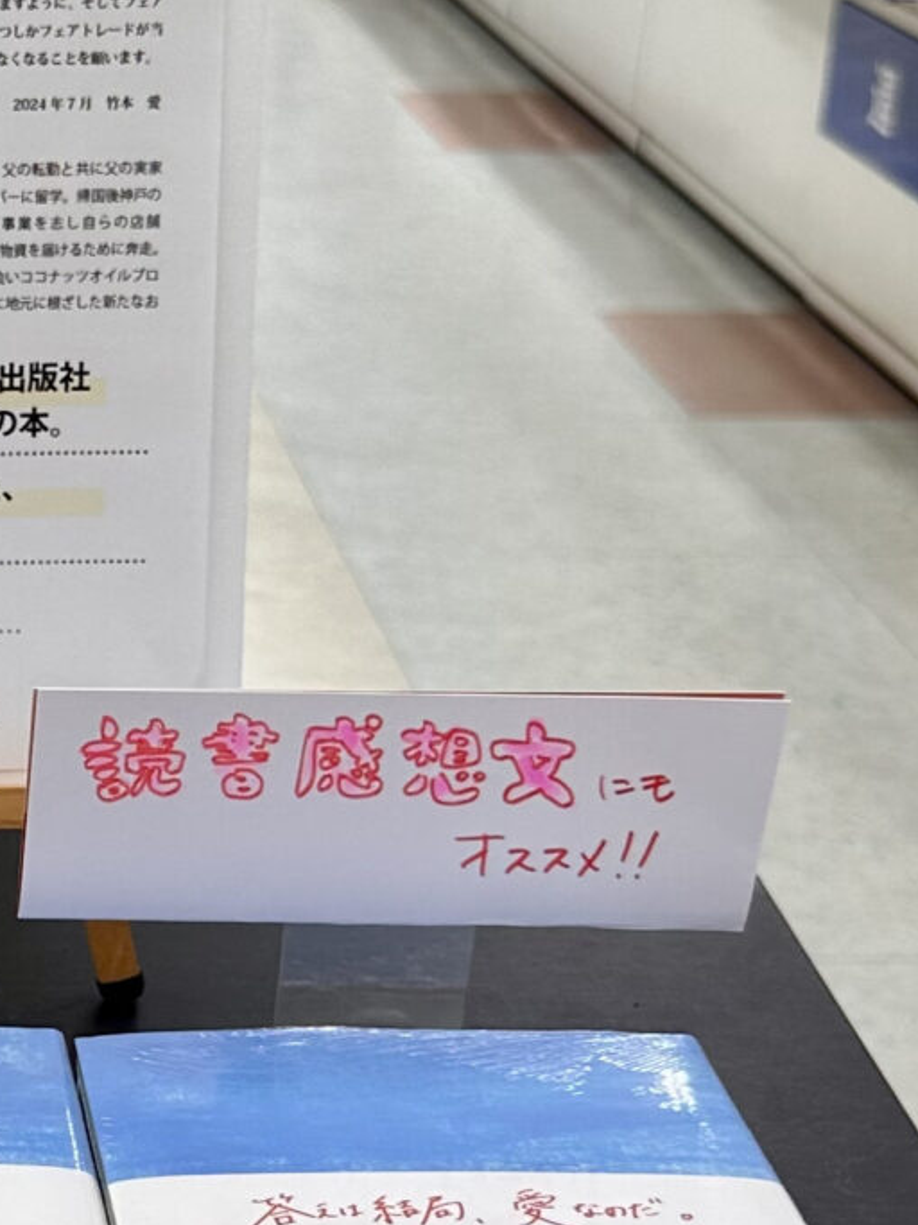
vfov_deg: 21.6
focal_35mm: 90
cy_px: 945
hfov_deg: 15.8
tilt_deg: -24.4
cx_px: -199
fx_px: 3183
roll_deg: +1.7
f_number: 1.78
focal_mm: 6.86
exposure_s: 1/120
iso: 64
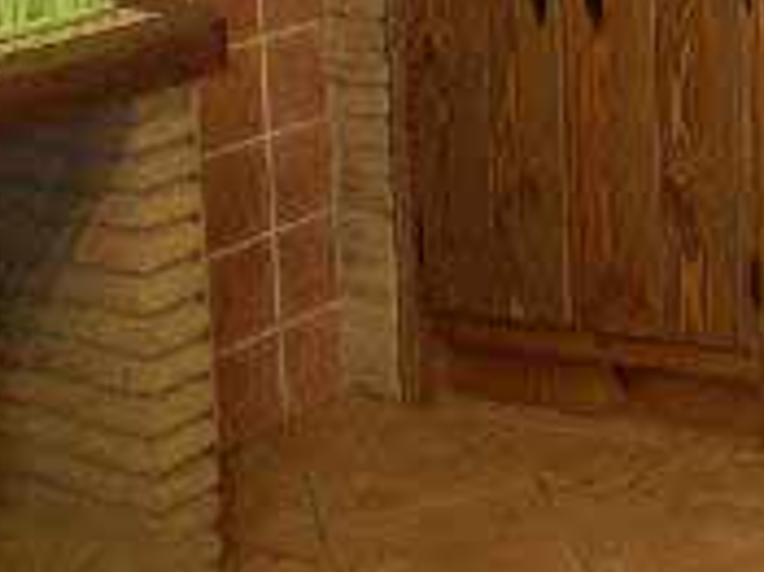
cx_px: 906
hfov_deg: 13.8
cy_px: -437
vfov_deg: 10.1
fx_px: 3066
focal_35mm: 139
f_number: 2.8
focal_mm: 8
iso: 200
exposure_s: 1/3.2
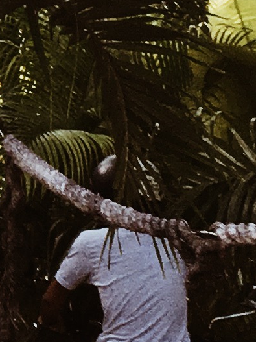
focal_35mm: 222
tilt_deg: +3.8
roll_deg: -2.1
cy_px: -65
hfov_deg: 6.1
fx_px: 2190
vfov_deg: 8.8
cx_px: -550
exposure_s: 1/120
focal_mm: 4.15
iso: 40
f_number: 2.2
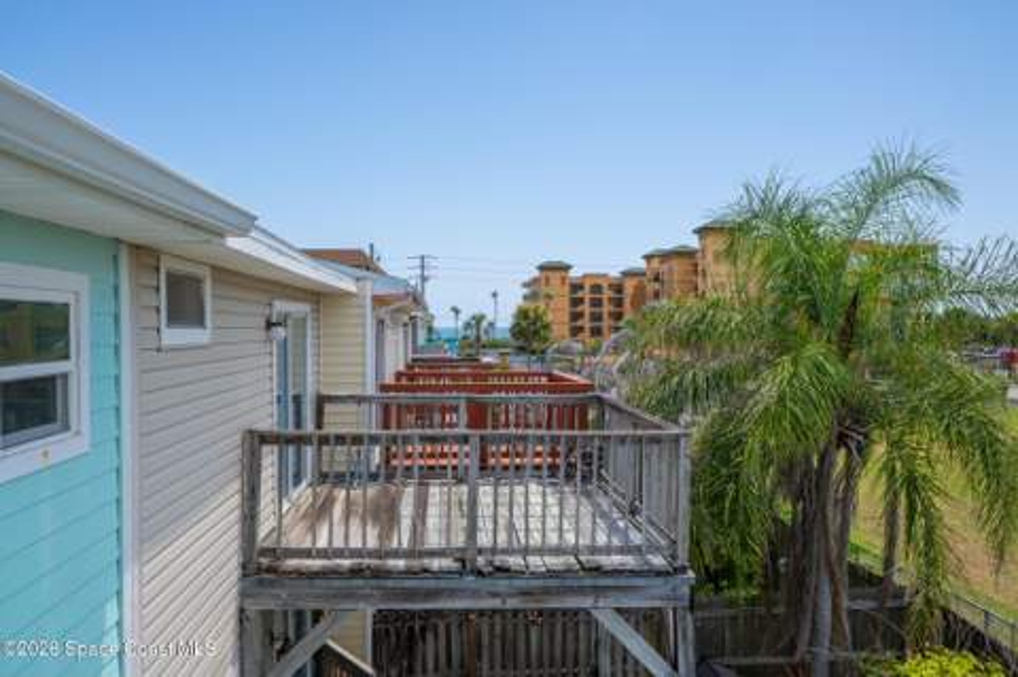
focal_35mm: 27
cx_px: 509
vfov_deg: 47.8
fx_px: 763
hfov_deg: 67.4
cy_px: 338
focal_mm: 18
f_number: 8
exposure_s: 1/320
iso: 125
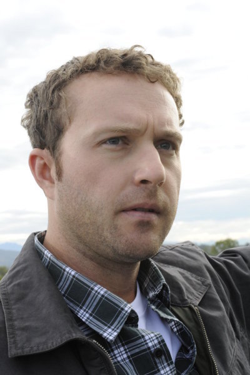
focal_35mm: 70
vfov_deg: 28.8
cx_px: 125
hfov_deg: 19.5
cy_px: 188
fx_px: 729
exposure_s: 1/160
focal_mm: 70
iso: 1600
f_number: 22
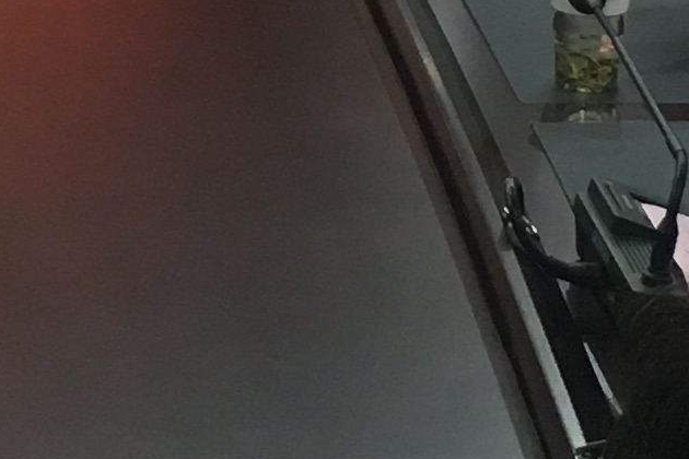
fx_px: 3694
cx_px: 7
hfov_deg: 10.6
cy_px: -340
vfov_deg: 7.0
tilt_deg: -10.3
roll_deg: -1.2
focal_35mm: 193
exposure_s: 1/17
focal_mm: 4.15
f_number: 2.2
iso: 80
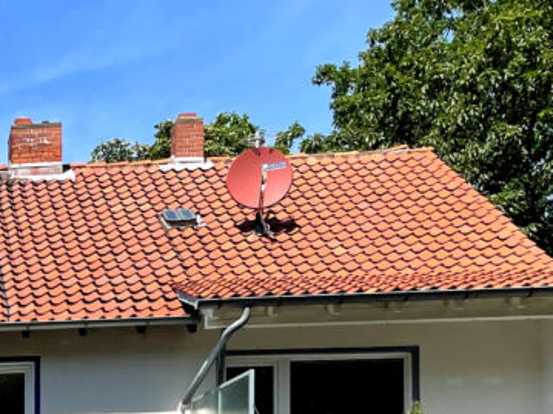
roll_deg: -0.1
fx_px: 1389
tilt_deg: +1.1
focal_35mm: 87
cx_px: -240
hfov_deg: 19.9
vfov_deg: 15.5
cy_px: 645
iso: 32
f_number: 1.6
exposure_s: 1/3610
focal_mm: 4.2
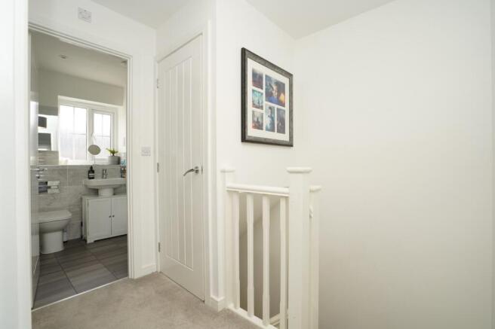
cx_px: 248
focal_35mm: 16
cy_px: 164
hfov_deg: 96.8
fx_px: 220
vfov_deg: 73.7
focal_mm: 16
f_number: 8
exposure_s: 1/50
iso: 400
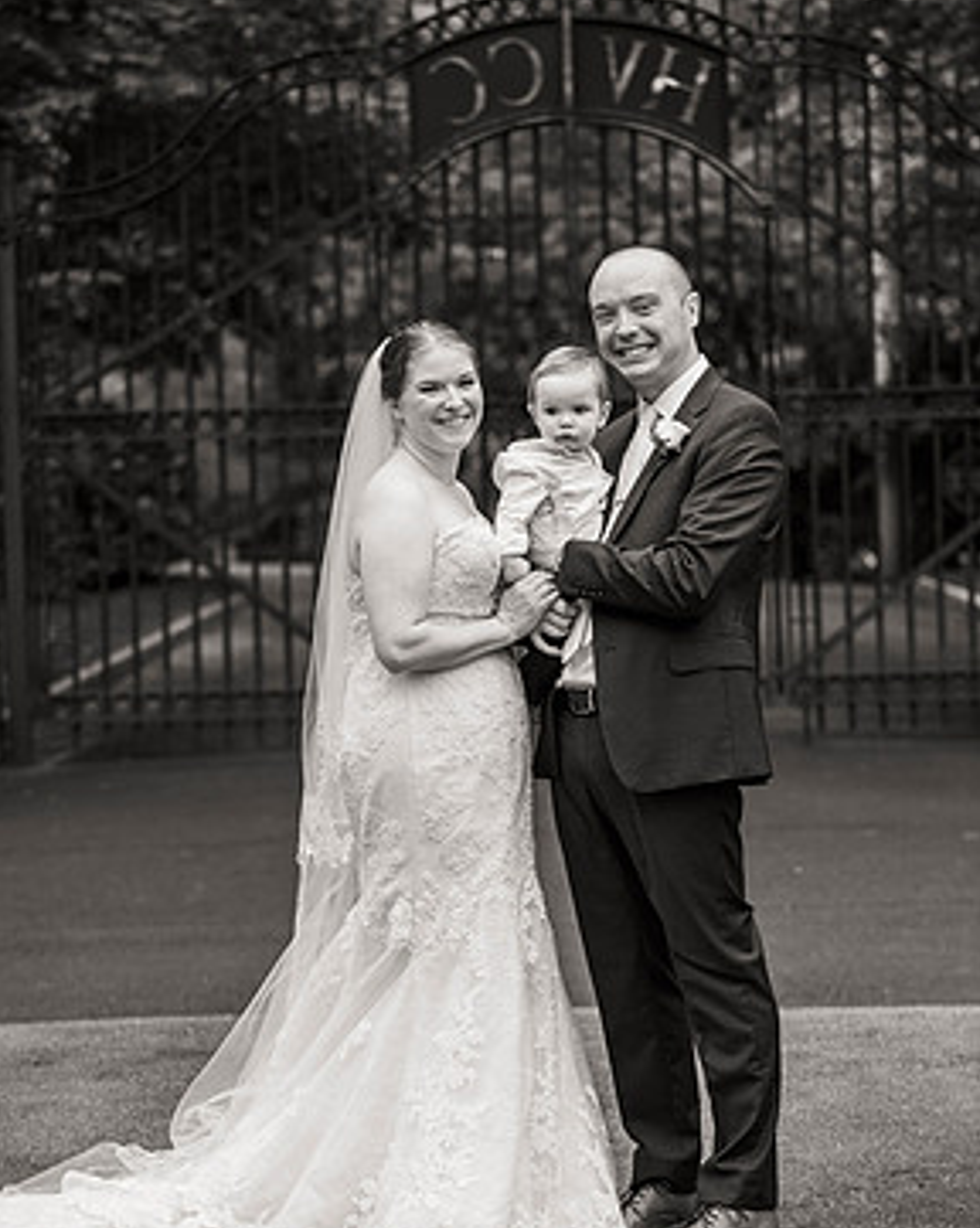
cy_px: 602
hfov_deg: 12.5
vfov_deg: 15.7
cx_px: 473
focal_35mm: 123
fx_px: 4467
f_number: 4
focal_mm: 105
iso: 800
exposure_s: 1/1250
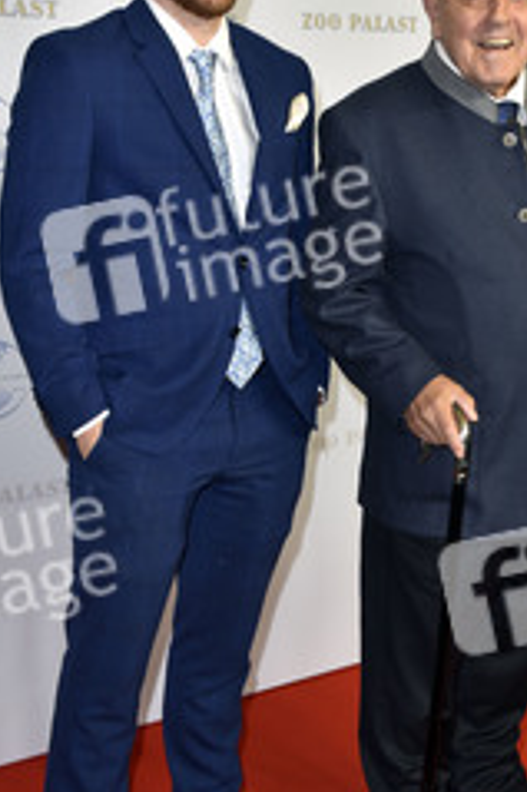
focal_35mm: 67
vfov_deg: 30.1
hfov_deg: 20.3
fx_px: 1473
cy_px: 411
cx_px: 308
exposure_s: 1/125
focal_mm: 40
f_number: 6.3
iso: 640
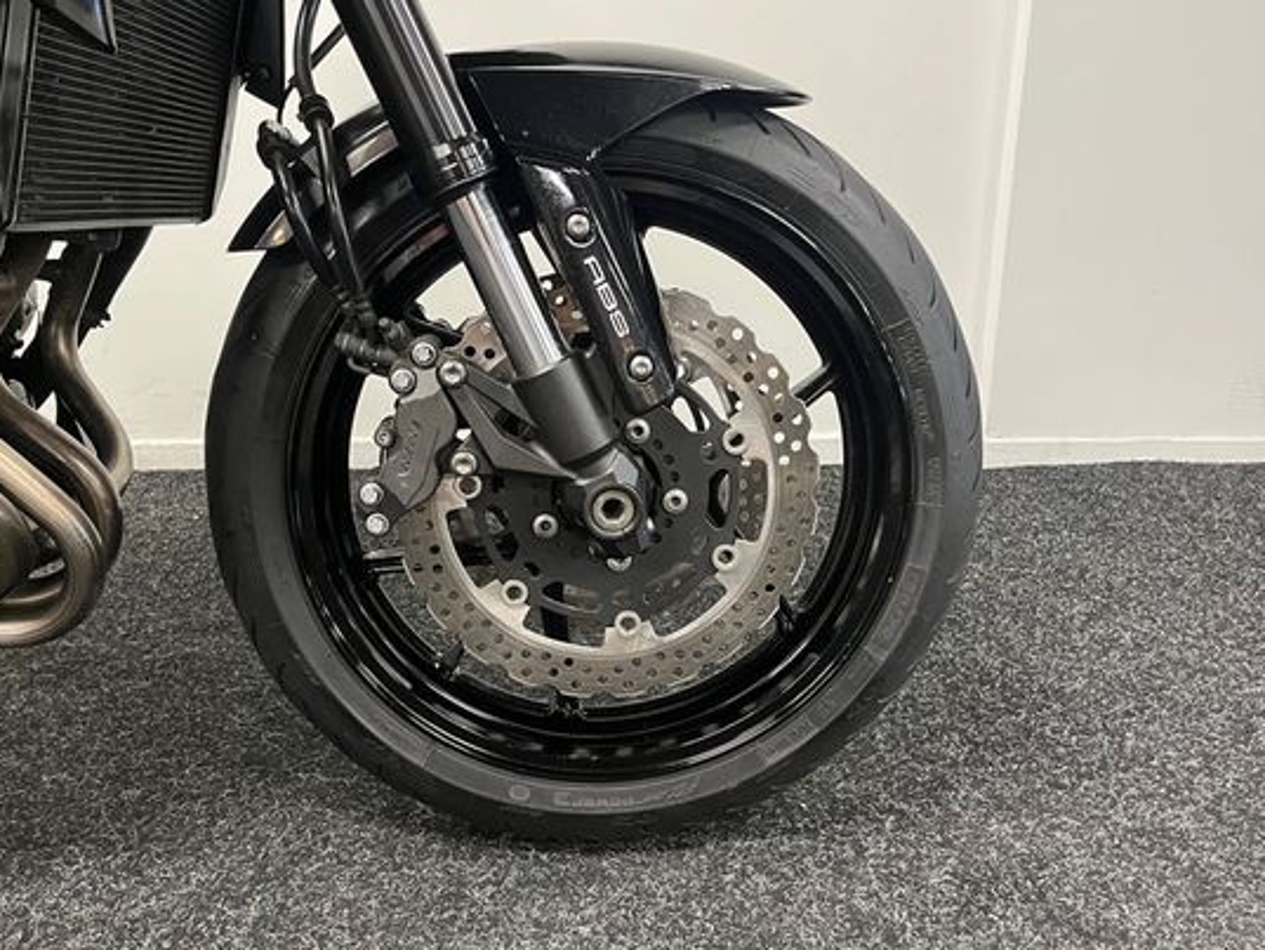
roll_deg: +0.7
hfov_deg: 58.3
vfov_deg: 45.4
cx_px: 587
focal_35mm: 31
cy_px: 434
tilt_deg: -16.4
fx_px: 1133
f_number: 1.6
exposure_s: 1/50
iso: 320
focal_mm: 5.1
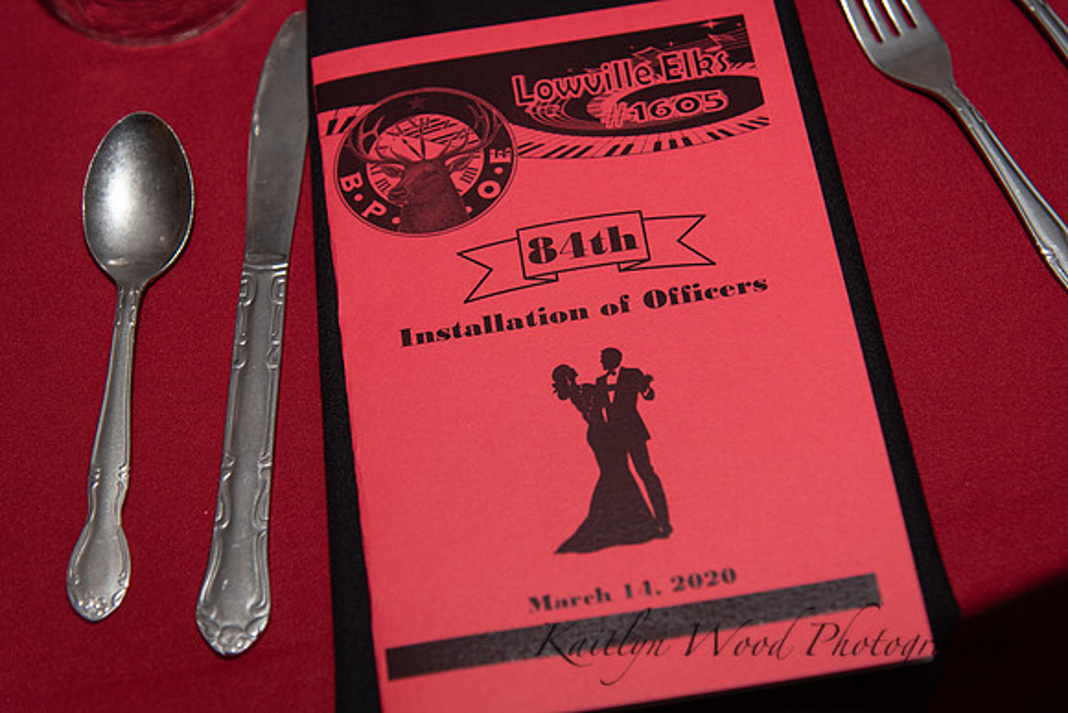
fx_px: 2077
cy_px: 356
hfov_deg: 28.8
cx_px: 534
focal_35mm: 70
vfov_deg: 19.5
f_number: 4
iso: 800
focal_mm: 70
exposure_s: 1/200
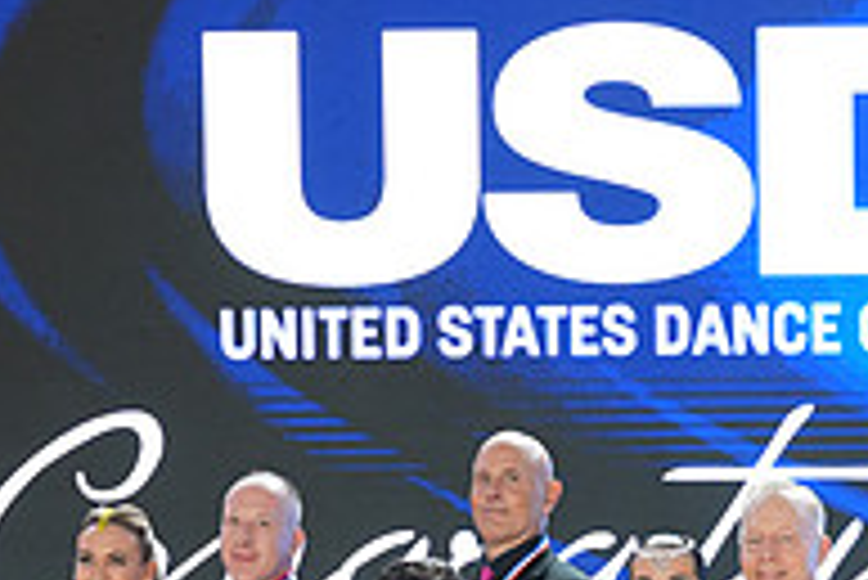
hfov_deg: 16.7
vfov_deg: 11.1
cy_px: 785
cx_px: 832
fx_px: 2895
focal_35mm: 120
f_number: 4
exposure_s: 1/400
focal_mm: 40
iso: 2500
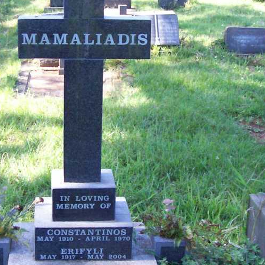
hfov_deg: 23.9
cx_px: 98
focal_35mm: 72
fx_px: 624
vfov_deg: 24.0
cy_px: 134
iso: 80
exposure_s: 1/174
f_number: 2.7
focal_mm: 5.6
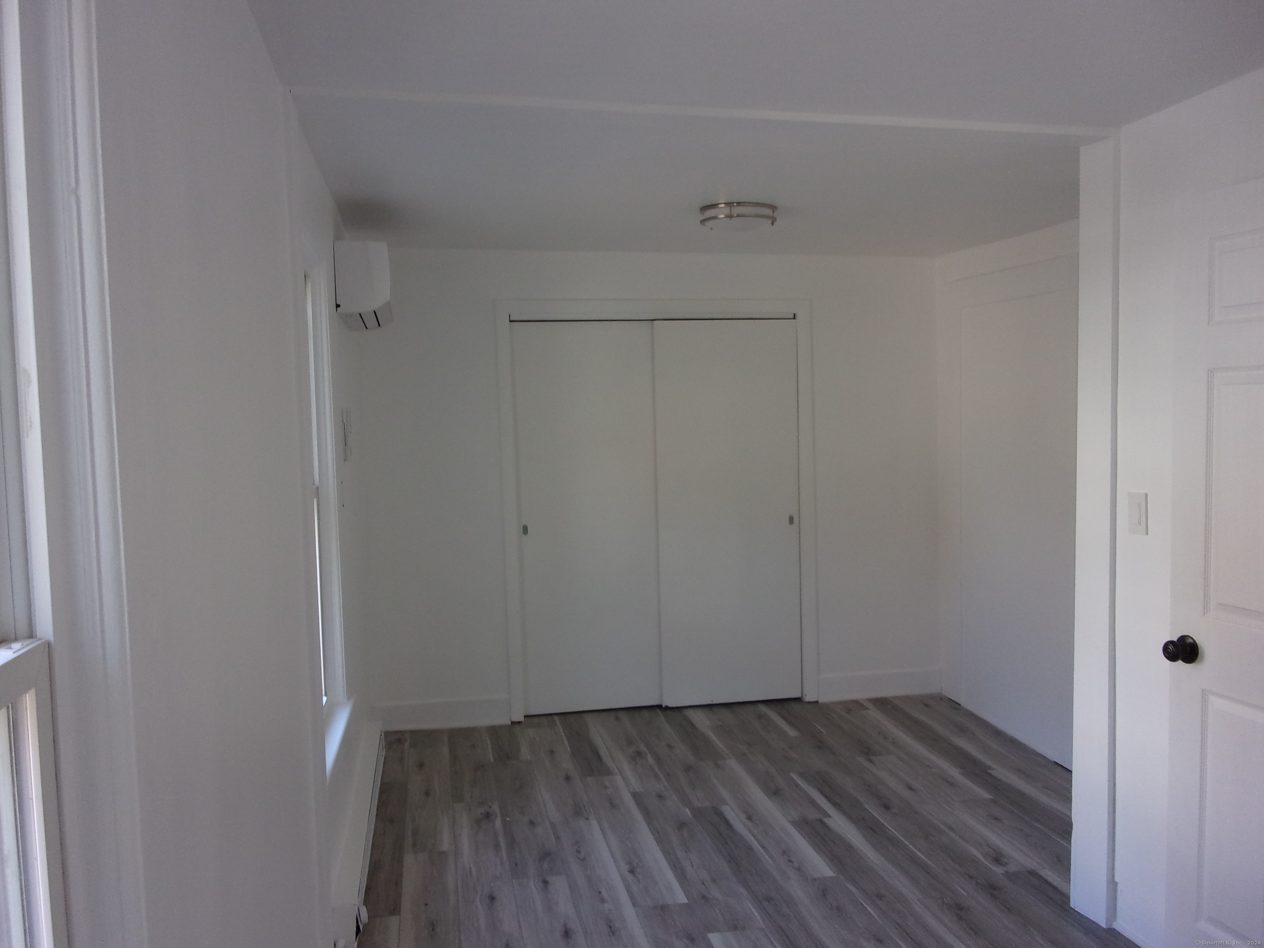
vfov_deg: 49.7
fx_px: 1022
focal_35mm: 28
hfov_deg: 63.4
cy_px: 474
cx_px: 632
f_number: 3.9
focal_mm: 5.1
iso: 135
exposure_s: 1/34
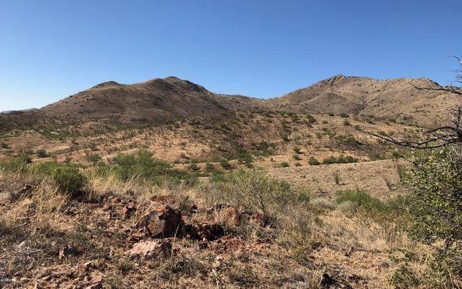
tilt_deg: -4.3
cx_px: 230
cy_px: 153
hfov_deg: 62.9
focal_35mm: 30
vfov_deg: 41.8
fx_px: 378
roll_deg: -4.8
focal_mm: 3.99
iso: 20
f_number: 1.8
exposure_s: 1/1656
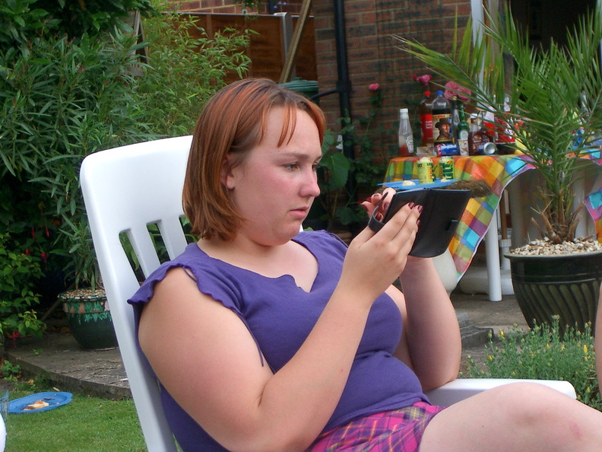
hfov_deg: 18.7
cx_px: 301
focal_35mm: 105
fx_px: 1826
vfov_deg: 14.1
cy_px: 226
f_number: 4.8
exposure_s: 1/60
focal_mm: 17.4
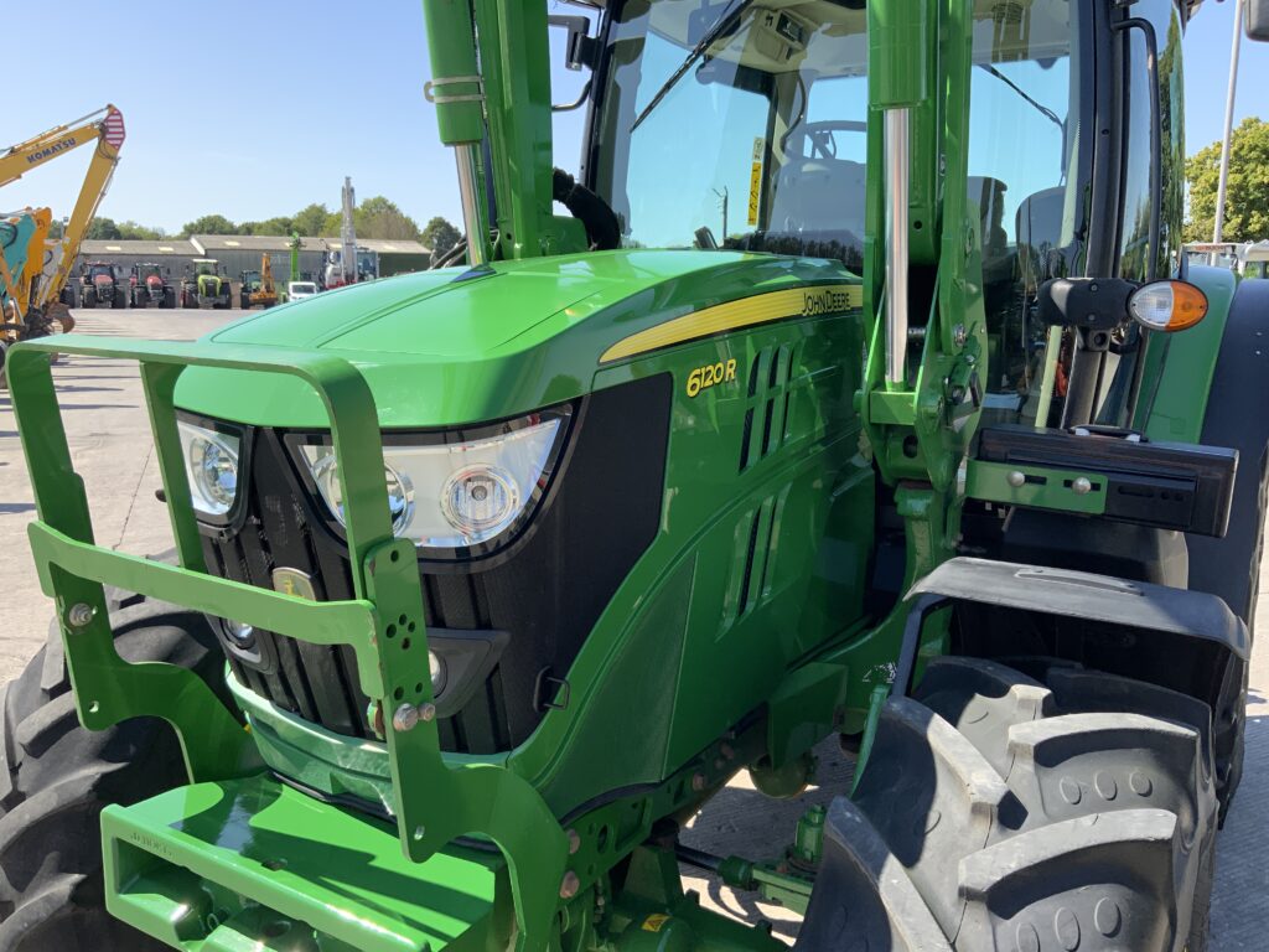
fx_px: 1063
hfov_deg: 61.7
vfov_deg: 48.2
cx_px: 634
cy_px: 476
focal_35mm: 29
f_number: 1.8
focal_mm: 3
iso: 16
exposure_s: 1/691
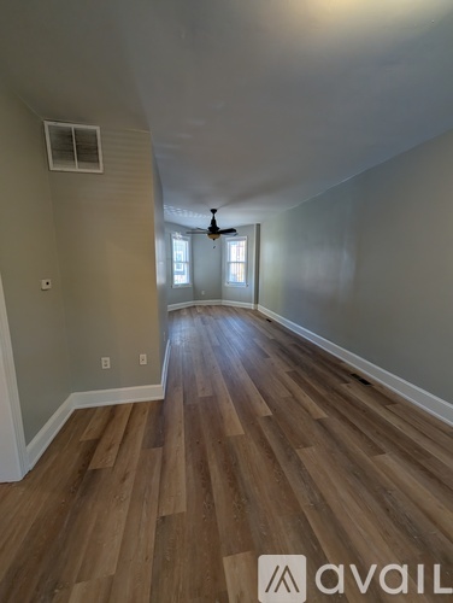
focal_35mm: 12
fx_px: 209
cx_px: 226
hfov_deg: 94.6
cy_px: 302
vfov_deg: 110.5
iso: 53
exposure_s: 1/60
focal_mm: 2.02
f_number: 1.7
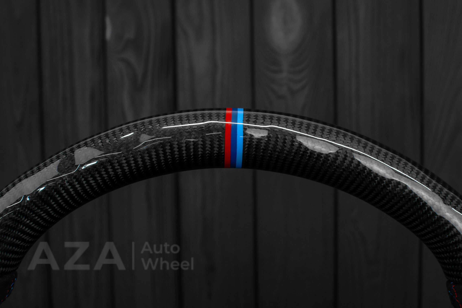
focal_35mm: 52
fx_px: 674
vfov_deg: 25.8
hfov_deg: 37.8
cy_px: 154
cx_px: 231
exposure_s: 1/125
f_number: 6.3
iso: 500
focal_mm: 35
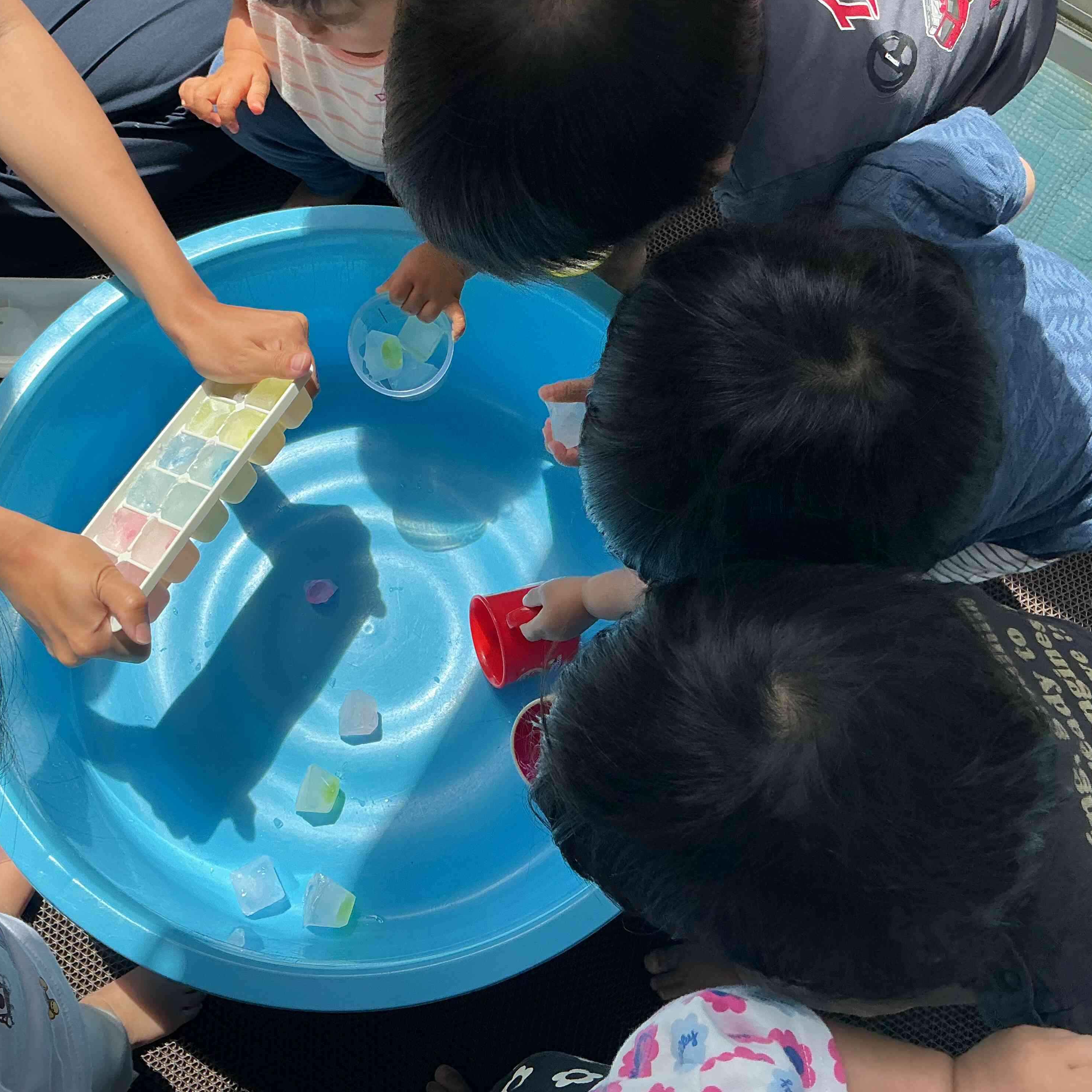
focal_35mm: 35
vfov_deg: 47.2
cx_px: 475
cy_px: 533
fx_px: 1249
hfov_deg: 47.1
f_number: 1.8
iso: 25
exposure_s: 1/962
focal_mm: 3
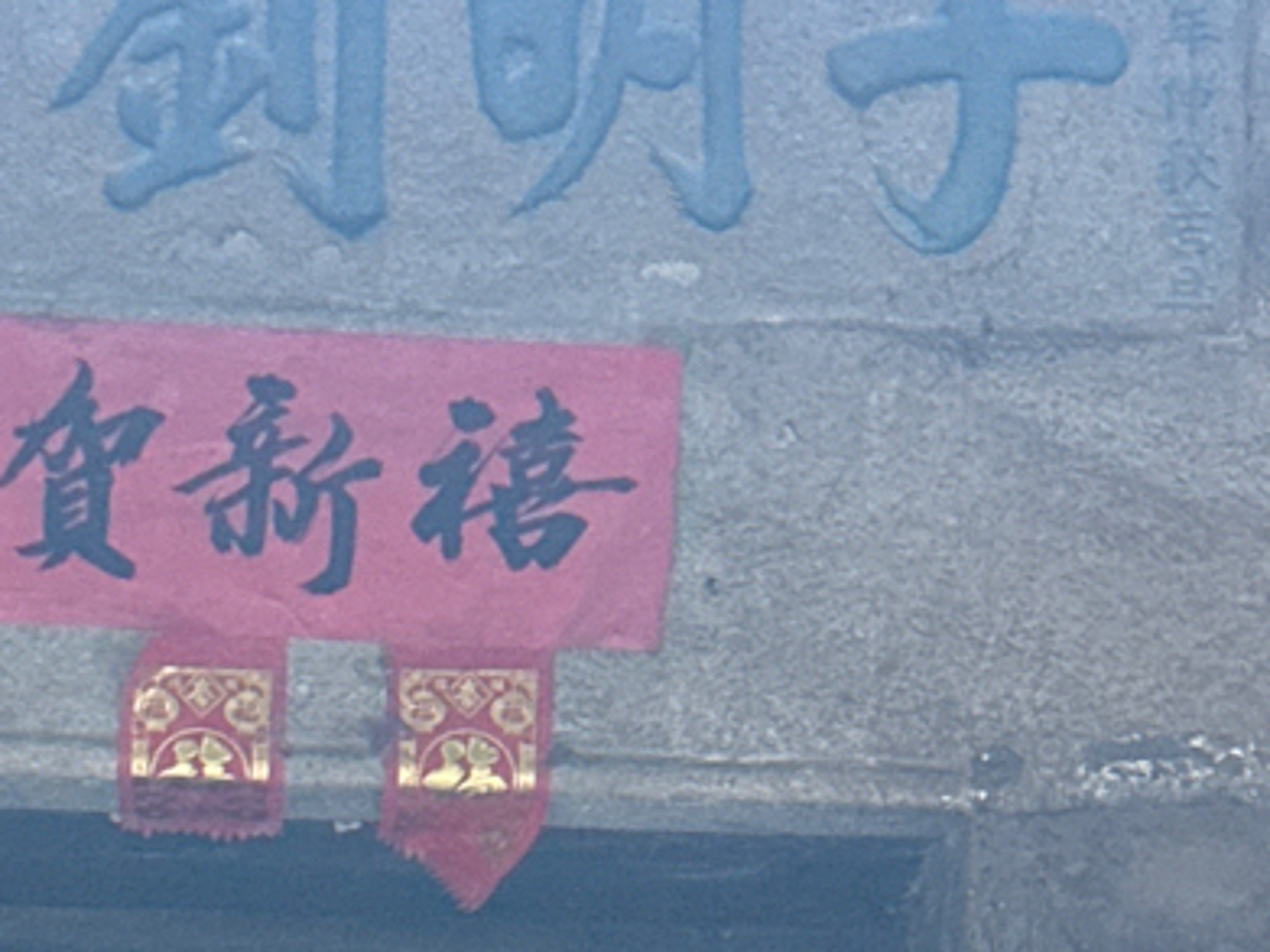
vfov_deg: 7.8
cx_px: 310
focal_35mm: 184
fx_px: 6749
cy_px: 1670
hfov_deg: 10.7
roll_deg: -1.6
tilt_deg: +6.8
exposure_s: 1/40
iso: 500
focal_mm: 6.86
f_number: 1.78
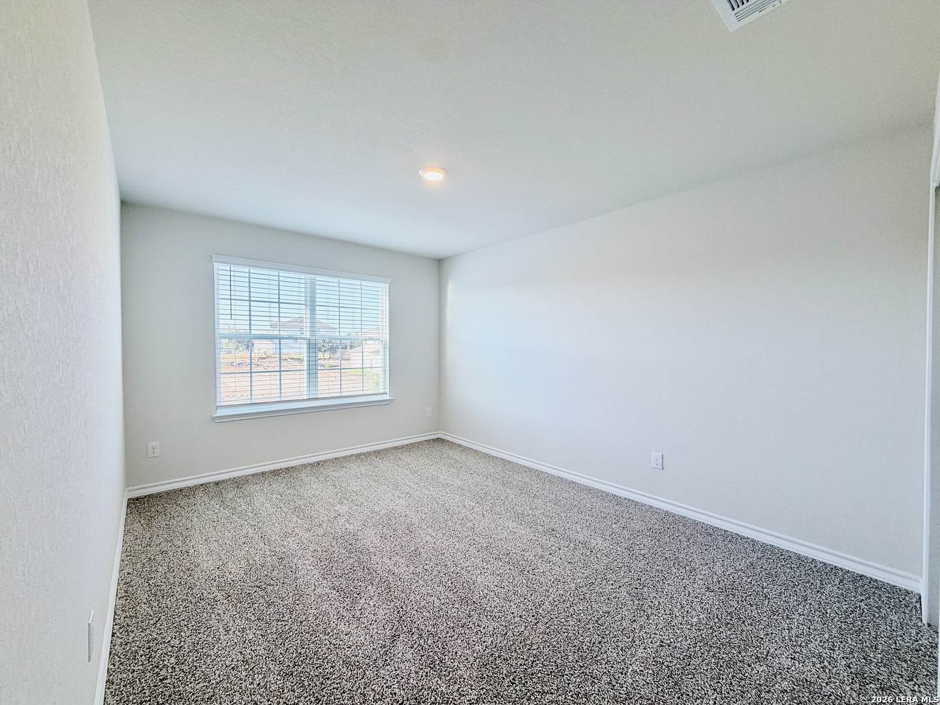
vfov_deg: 85.7
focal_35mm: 14
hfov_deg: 102.1
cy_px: 352
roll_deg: -0.1
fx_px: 380
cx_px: 470
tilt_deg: -1.7
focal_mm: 2.22
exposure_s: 1/120
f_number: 2.2
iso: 160
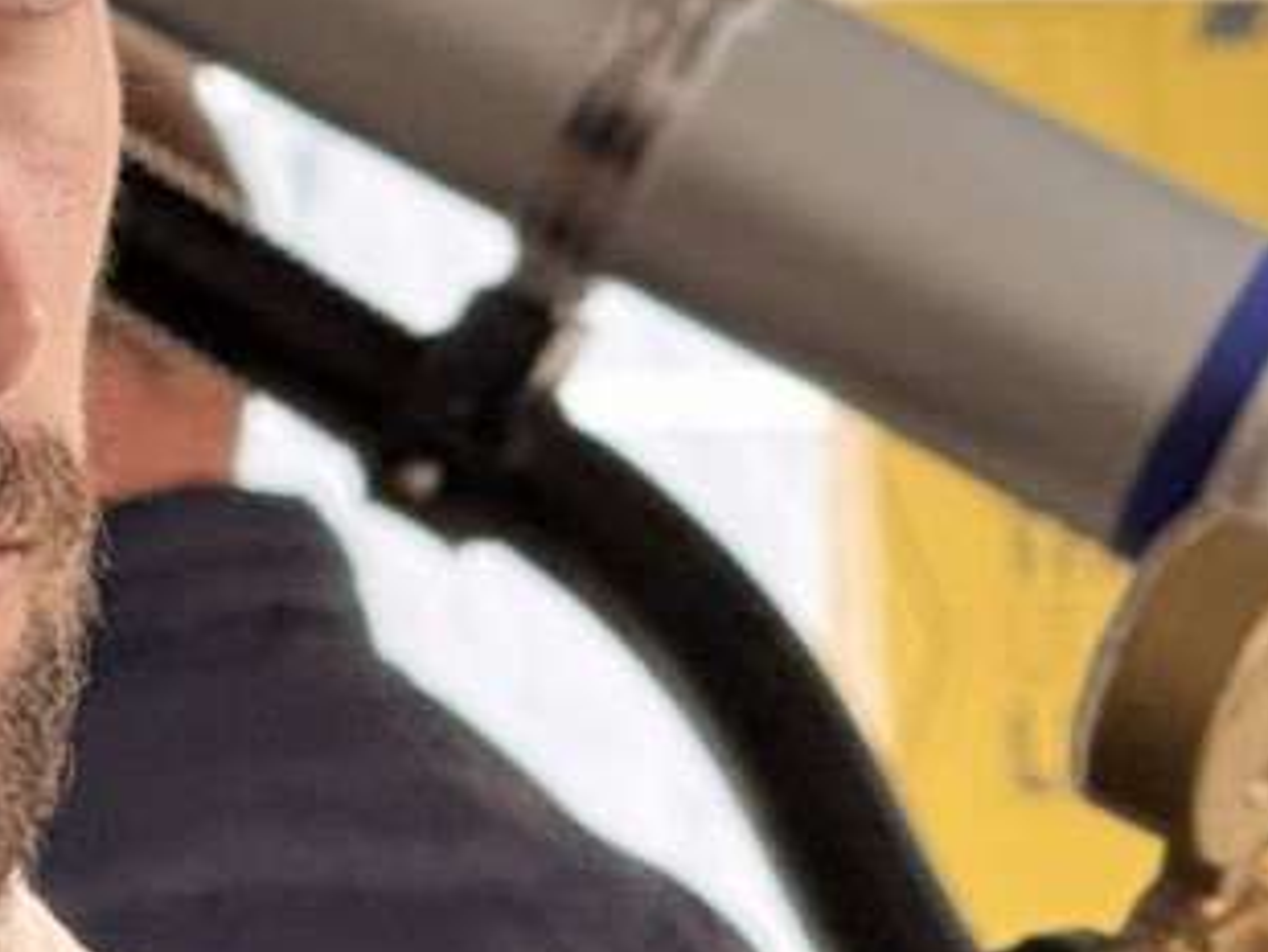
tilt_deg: +0.3
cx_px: 2417
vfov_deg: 2.4
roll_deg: +0.3
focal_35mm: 621
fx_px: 22756
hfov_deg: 3.2
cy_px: 579
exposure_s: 1/99
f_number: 2.8
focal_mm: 15.66
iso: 160
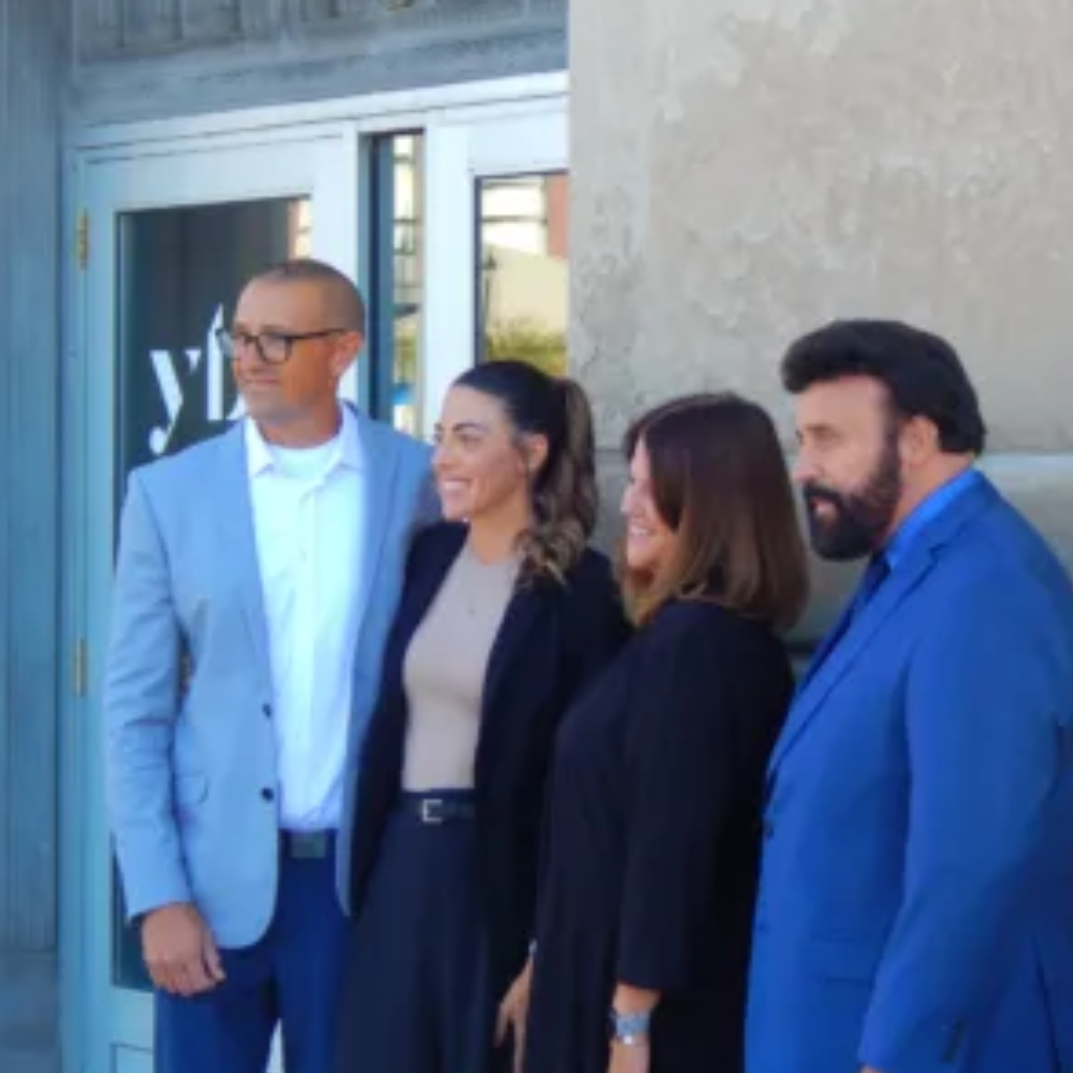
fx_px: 3928
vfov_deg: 15.6
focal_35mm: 112
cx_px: 547
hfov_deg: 15.6
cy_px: 529
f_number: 4.4
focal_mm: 16.6
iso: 125
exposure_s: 1/80
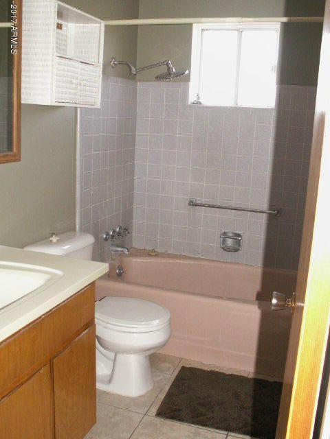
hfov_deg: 40.7
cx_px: 165
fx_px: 445
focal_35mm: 35
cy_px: 220
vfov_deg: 52.6
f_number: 2.8
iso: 160
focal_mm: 5.86
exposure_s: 1/40
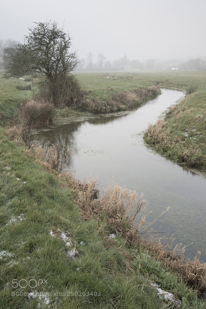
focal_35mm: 35
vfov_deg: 54.4
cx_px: 103
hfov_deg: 37.9
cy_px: 154
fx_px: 300
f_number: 16
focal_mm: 35
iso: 100
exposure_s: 1/2.5
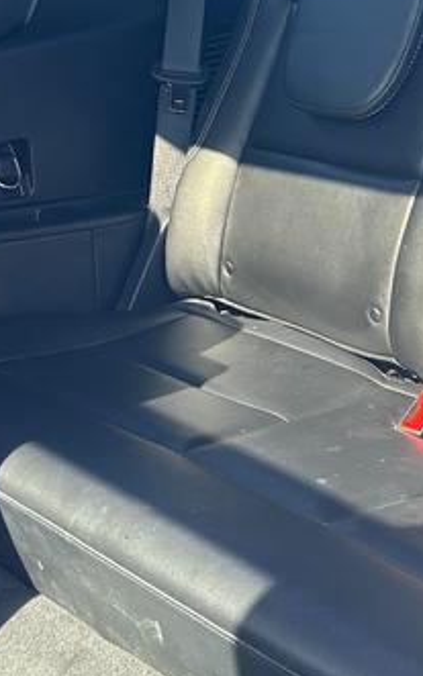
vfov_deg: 25.0
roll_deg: +1.1
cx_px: 155
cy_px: 65
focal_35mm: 80
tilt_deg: -9.7
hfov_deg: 16.3
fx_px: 1475
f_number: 1.5
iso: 100
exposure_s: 1/121
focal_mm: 5.7
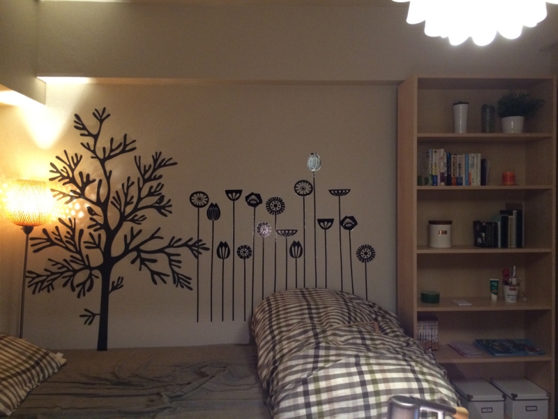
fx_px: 484
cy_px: 210
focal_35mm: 30
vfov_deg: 46.8
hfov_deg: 60.0
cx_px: 279
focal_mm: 4.12
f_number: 2.2
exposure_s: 1/20
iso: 320
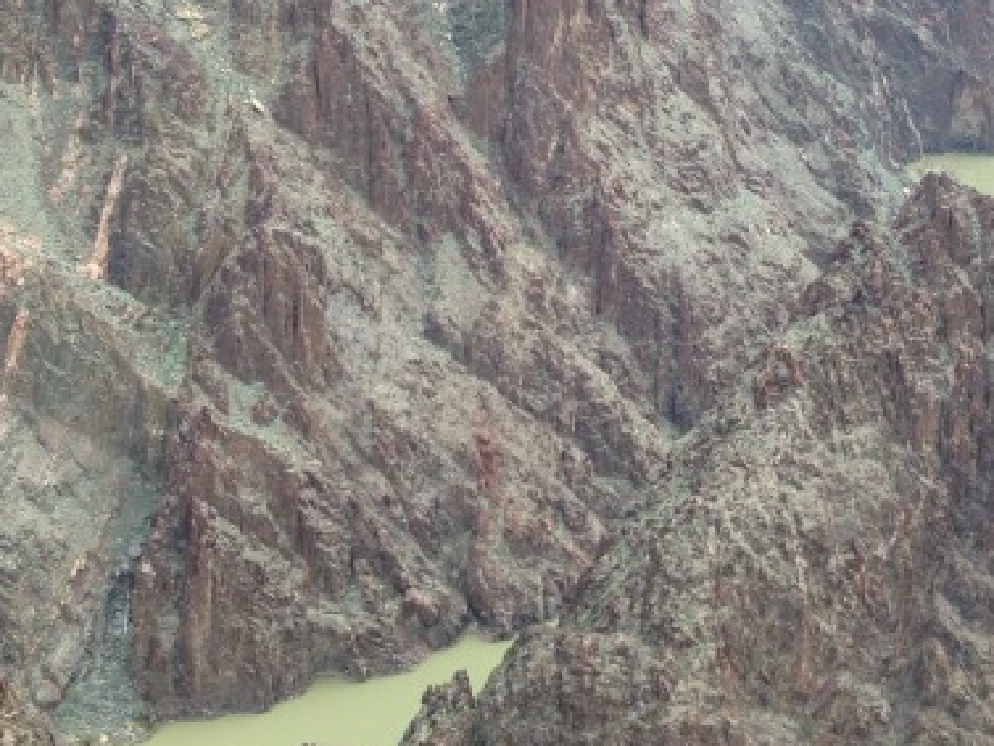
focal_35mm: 70
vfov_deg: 21.0
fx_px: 2011
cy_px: 290
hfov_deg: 27.4
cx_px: 725
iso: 50
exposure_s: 1/303
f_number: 2.4
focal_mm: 4.12
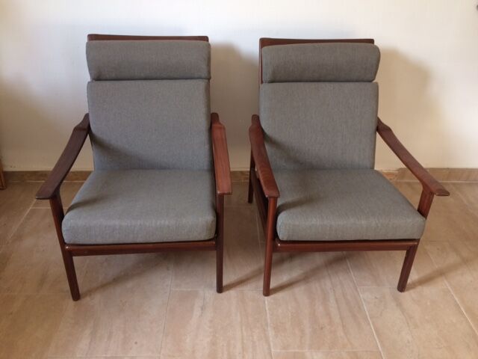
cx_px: 239
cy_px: 180
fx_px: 400
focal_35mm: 29
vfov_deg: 48.2
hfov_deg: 61.7
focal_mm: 4.15
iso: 100
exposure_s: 1/33
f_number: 2.2
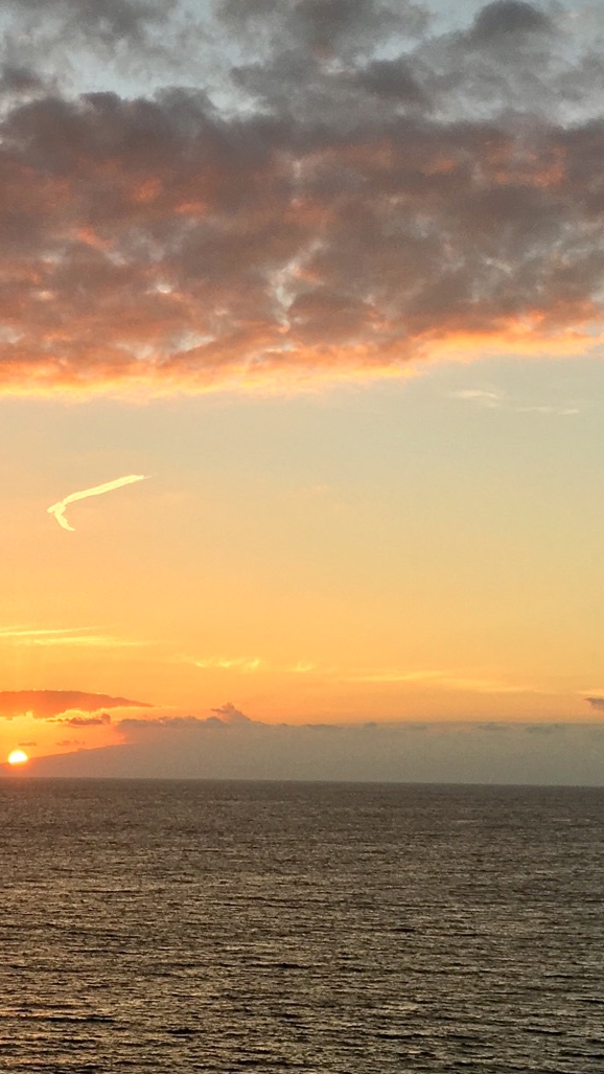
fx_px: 1793
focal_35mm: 63
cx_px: 13
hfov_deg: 18.7
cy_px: 408
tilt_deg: +12.2
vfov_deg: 33.2
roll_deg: -0.1
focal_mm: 4.15
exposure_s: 1/472
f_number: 2.2
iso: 25
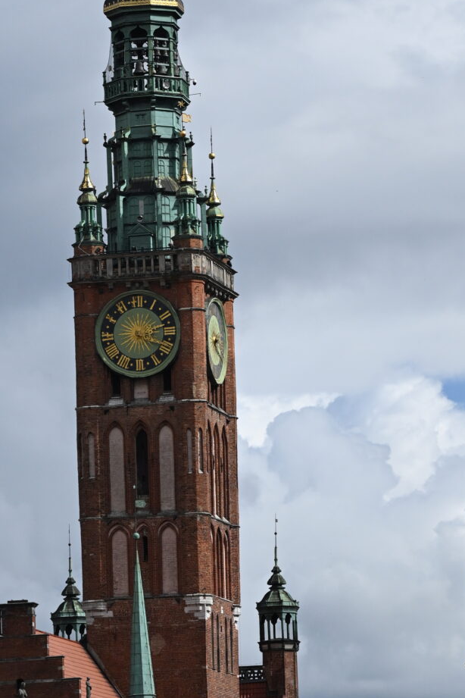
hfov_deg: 6.0
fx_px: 4417
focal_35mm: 228
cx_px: 150
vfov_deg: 9.0
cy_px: 410
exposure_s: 1/8000
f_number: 4
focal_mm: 82
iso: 400
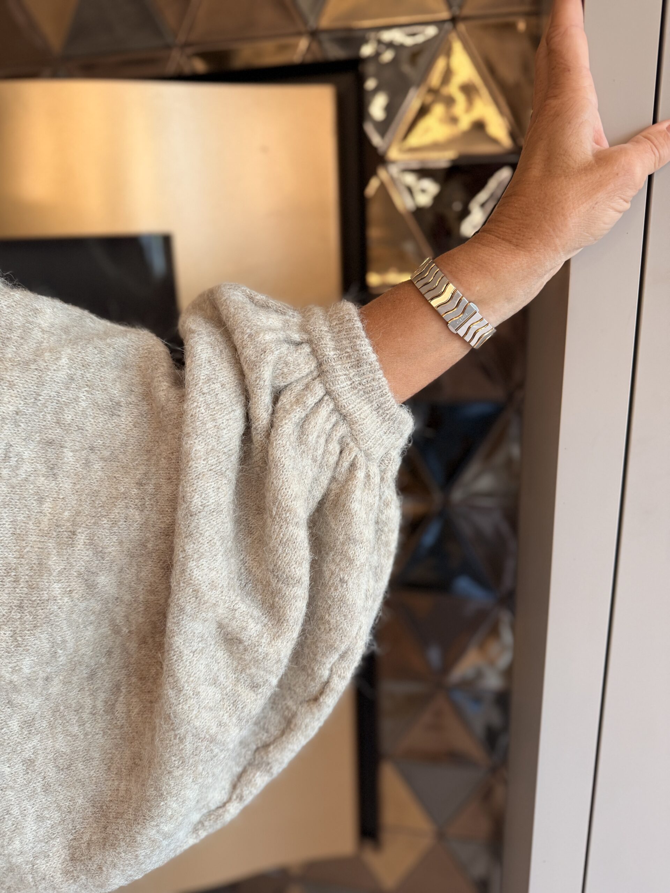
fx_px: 619
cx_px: 335
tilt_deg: -16.8
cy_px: 446
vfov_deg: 71.6
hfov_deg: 56.8
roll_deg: +1.8
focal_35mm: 24
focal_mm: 6.76
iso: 160
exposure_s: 1/100
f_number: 1.78
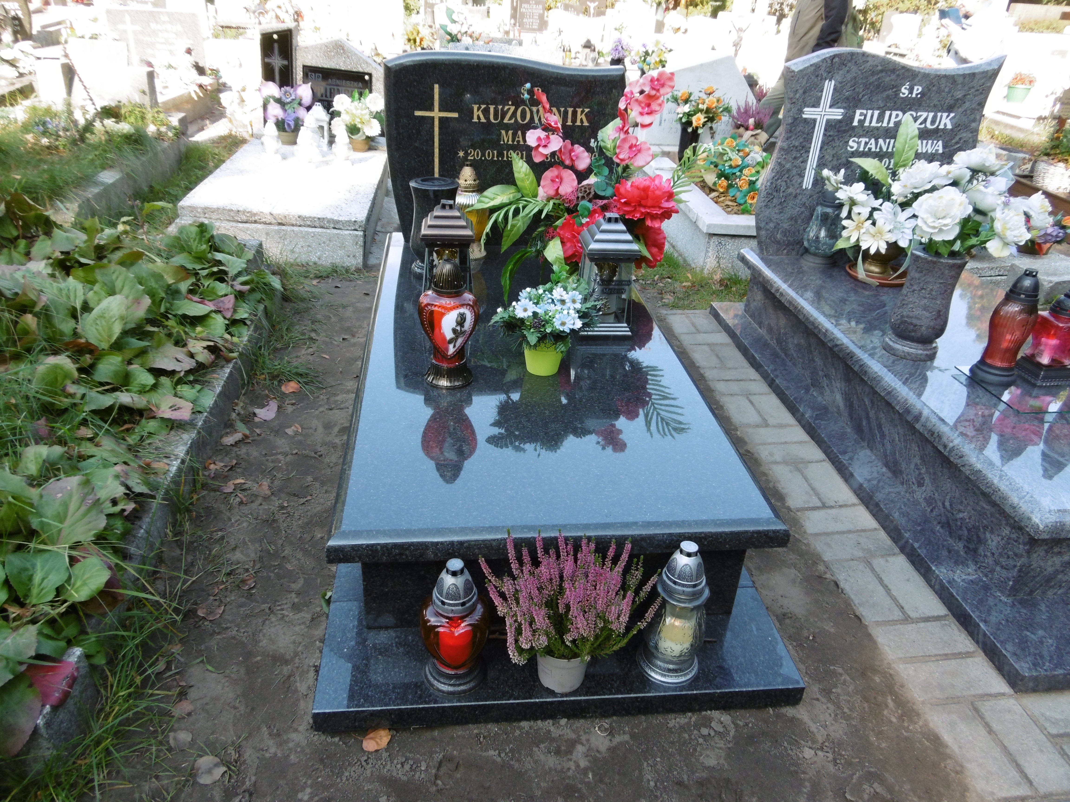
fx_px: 742
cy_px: 401
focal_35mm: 24
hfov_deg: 71.6
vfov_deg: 56.8
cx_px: 535
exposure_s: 1/125
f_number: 3.1
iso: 100
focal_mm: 4.3
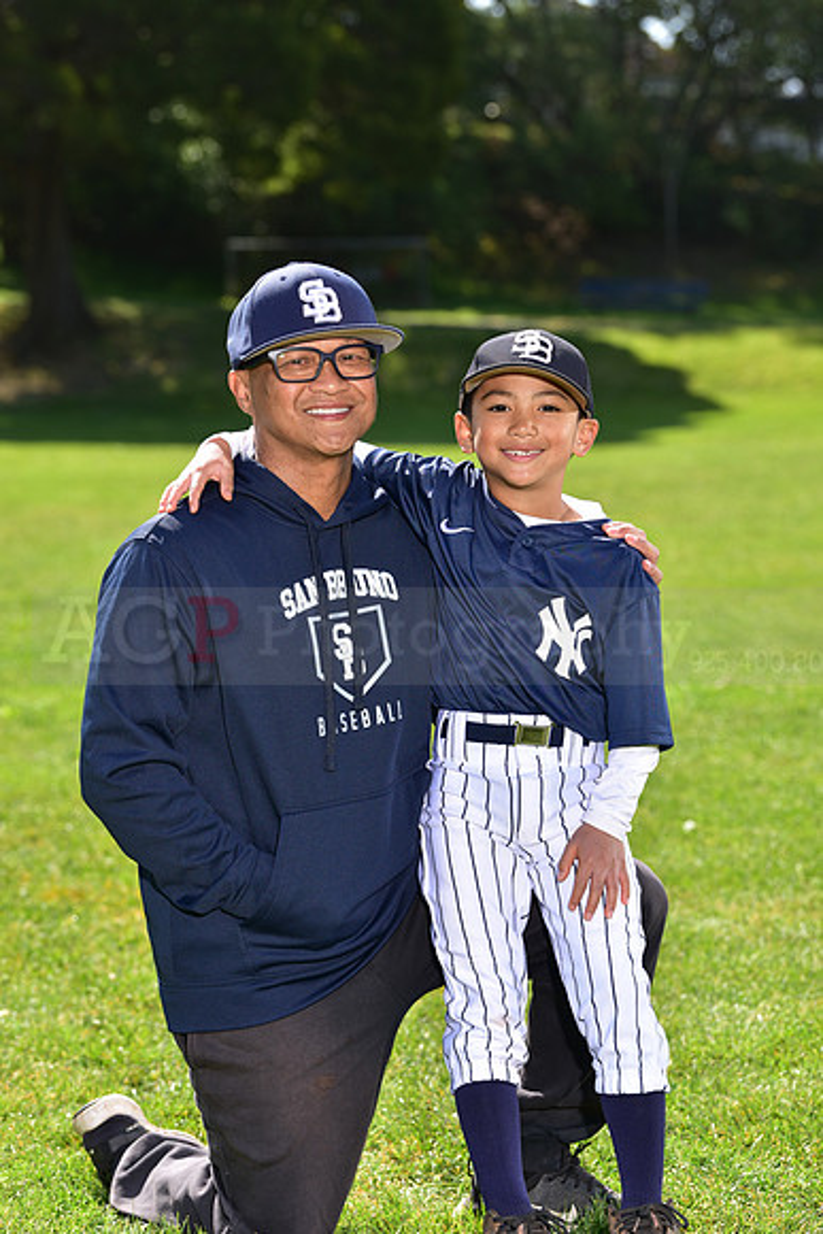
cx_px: 412
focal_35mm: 102
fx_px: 3495
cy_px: 617
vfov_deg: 20.0
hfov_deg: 13.4
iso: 80
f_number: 5
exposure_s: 1/250
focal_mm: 102
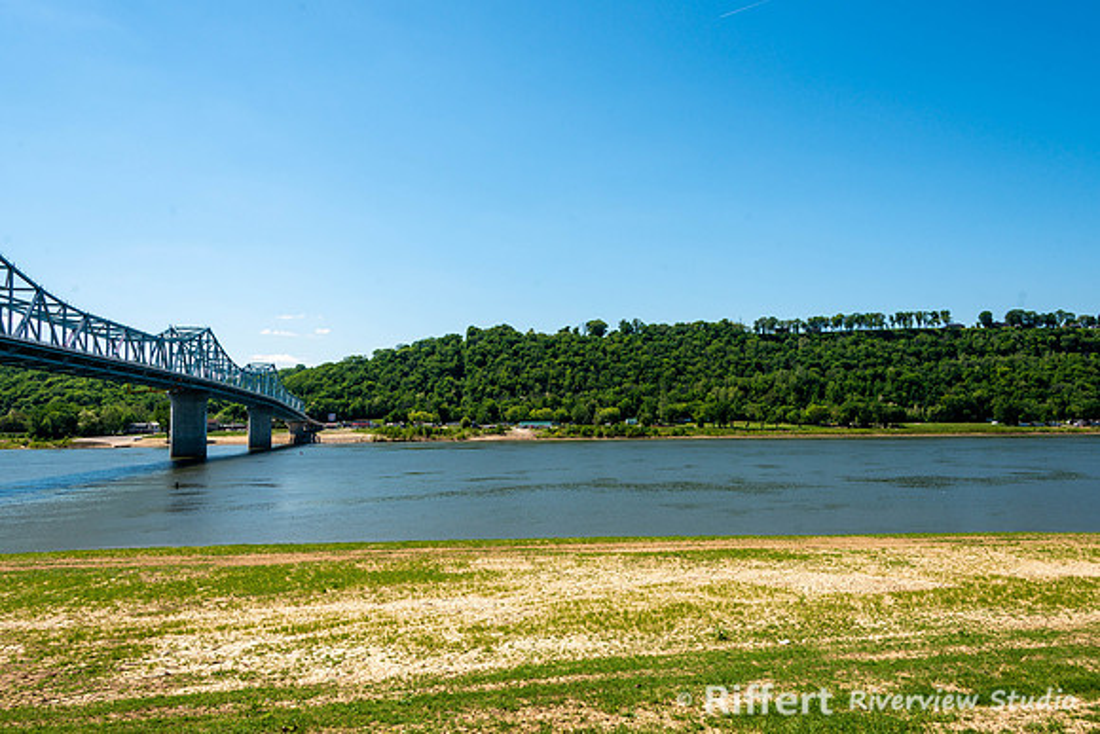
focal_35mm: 29
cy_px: 367
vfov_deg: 44.7
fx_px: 893
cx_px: 550
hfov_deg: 63.2
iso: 100
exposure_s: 1/250
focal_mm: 28
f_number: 10
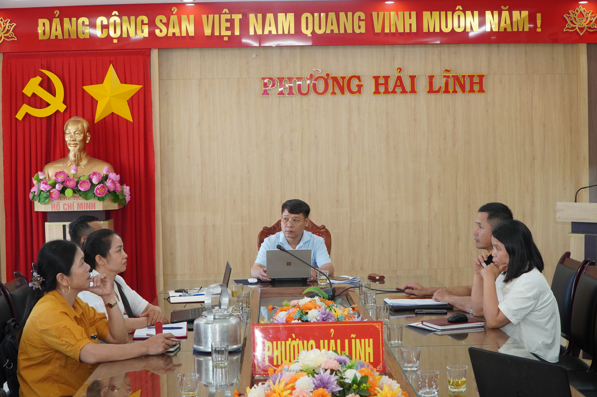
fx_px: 920
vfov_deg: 24.4
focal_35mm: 56
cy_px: 198
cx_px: 298
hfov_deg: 36.0
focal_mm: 37
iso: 1250
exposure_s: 1/60
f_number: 9
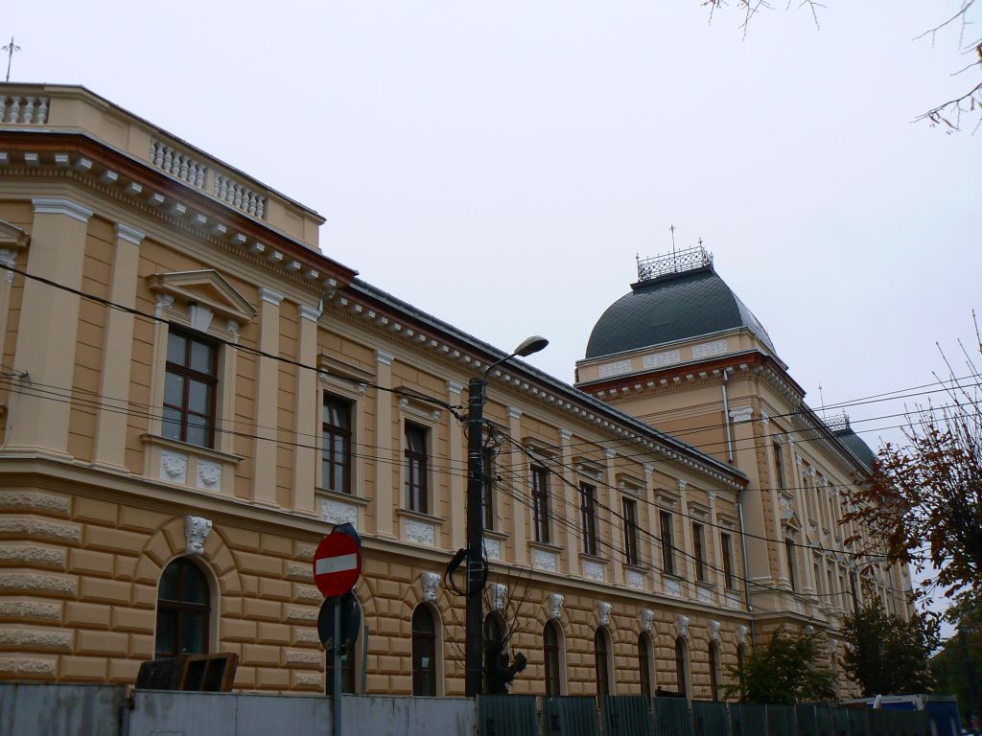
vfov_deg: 39.7
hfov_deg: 51.4
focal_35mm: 36
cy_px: 368
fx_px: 1021
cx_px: 491
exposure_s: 1/100
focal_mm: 6
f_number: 4
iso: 80
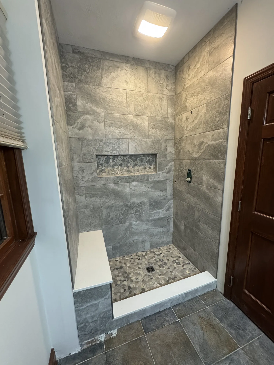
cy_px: 182
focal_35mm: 14
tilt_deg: -10.4
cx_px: 137
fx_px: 148
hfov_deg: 85.7
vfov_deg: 102.1
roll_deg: +2.0
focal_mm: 2.2
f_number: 2.2
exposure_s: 1/60
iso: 320
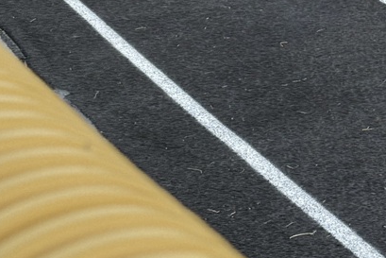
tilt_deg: -10.3
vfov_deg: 10.6
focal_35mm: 125
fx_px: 1341
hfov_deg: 16.2
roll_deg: -0.7
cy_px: -129
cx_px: 357
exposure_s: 1/77
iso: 100
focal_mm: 6.76
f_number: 1.78
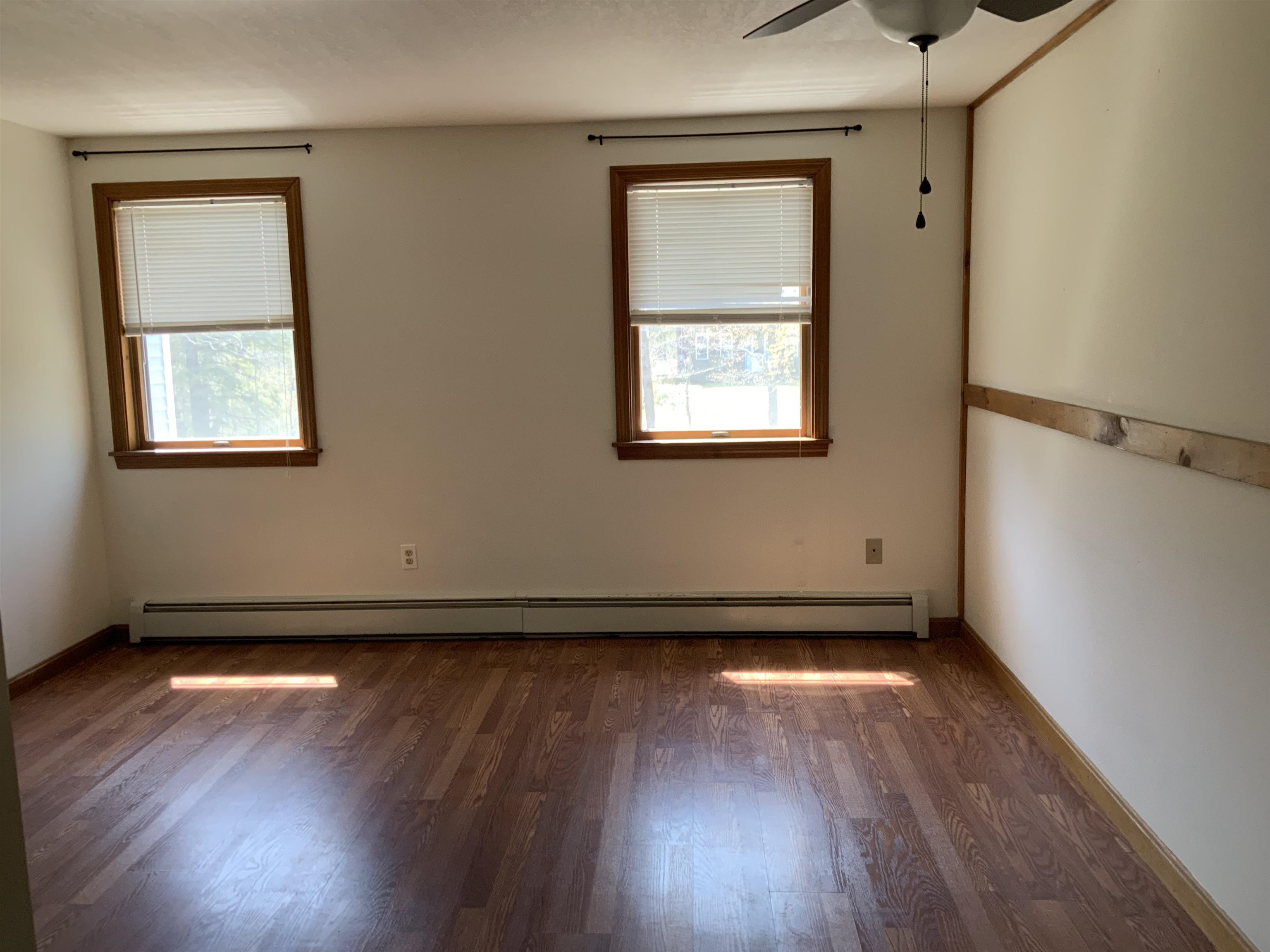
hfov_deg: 61.7
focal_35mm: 29
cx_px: 635
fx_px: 1064
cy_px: 476
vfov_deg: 48.2
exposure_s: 1/99
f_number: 1.8
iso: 64
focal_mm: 3
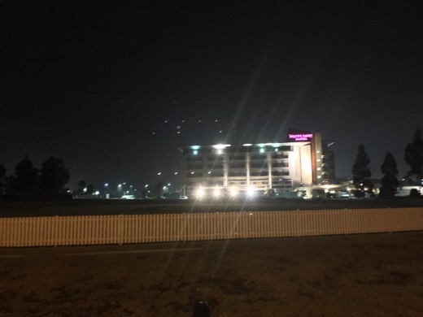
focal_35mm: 29
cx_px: 212
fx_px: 354
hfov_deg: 61.7
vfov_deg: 48.2
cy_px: 158
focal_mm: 4.15
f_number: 2.2
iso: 1000
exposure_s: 1/15
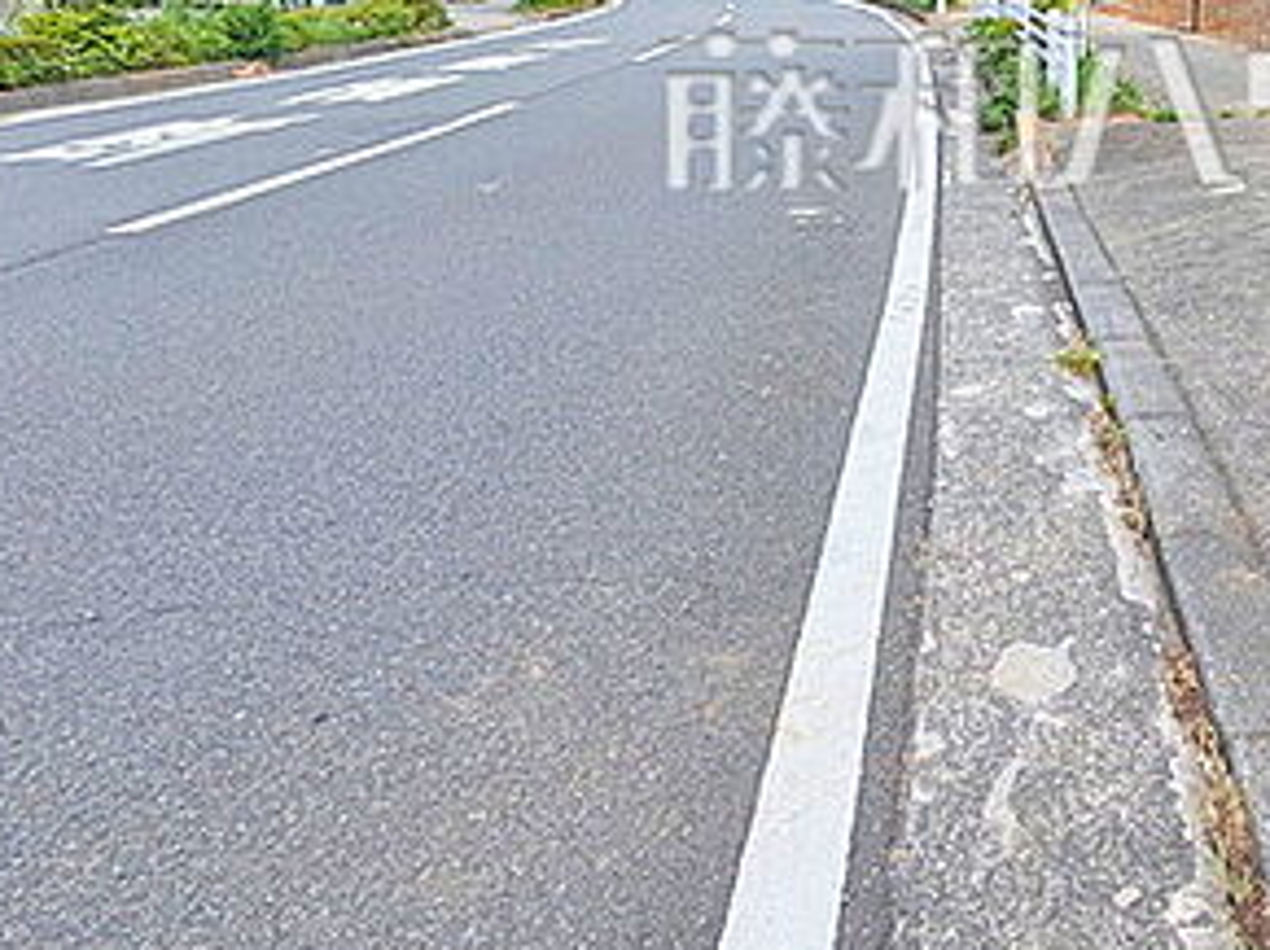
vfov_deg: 44.2
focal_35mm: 29
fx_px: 1063
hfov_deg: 54.4
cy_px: 109
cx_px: 1125
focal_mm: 1.83
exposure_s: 1/1119
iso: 47
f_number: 2.2
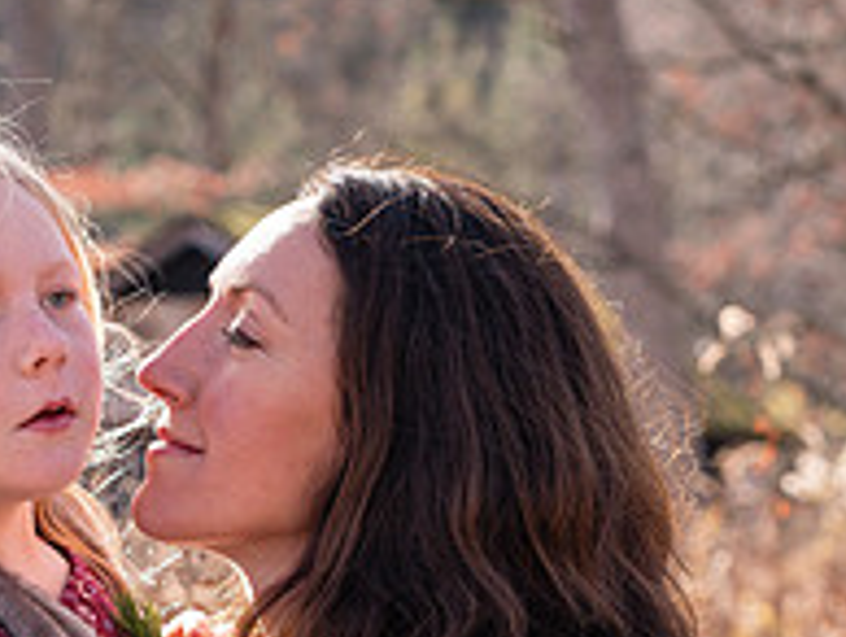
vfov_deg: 6.1
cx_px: 484
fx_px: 5971
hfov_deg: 8.1
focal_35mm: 244
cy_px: 644
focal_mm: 85
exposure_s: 1/250
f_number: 6.3
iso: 250
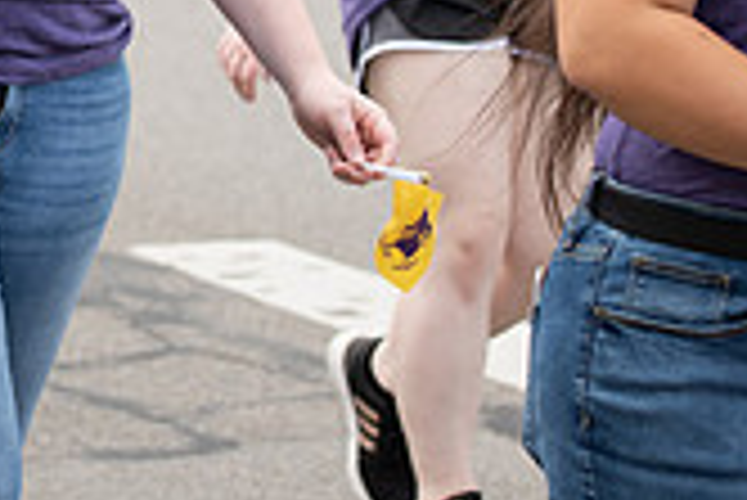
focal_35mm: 350
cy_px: -340
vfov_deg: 3.9
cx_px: -162
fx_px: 7269
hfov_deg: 5.9
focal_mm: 100
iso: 320
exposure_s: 1/640
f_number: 5
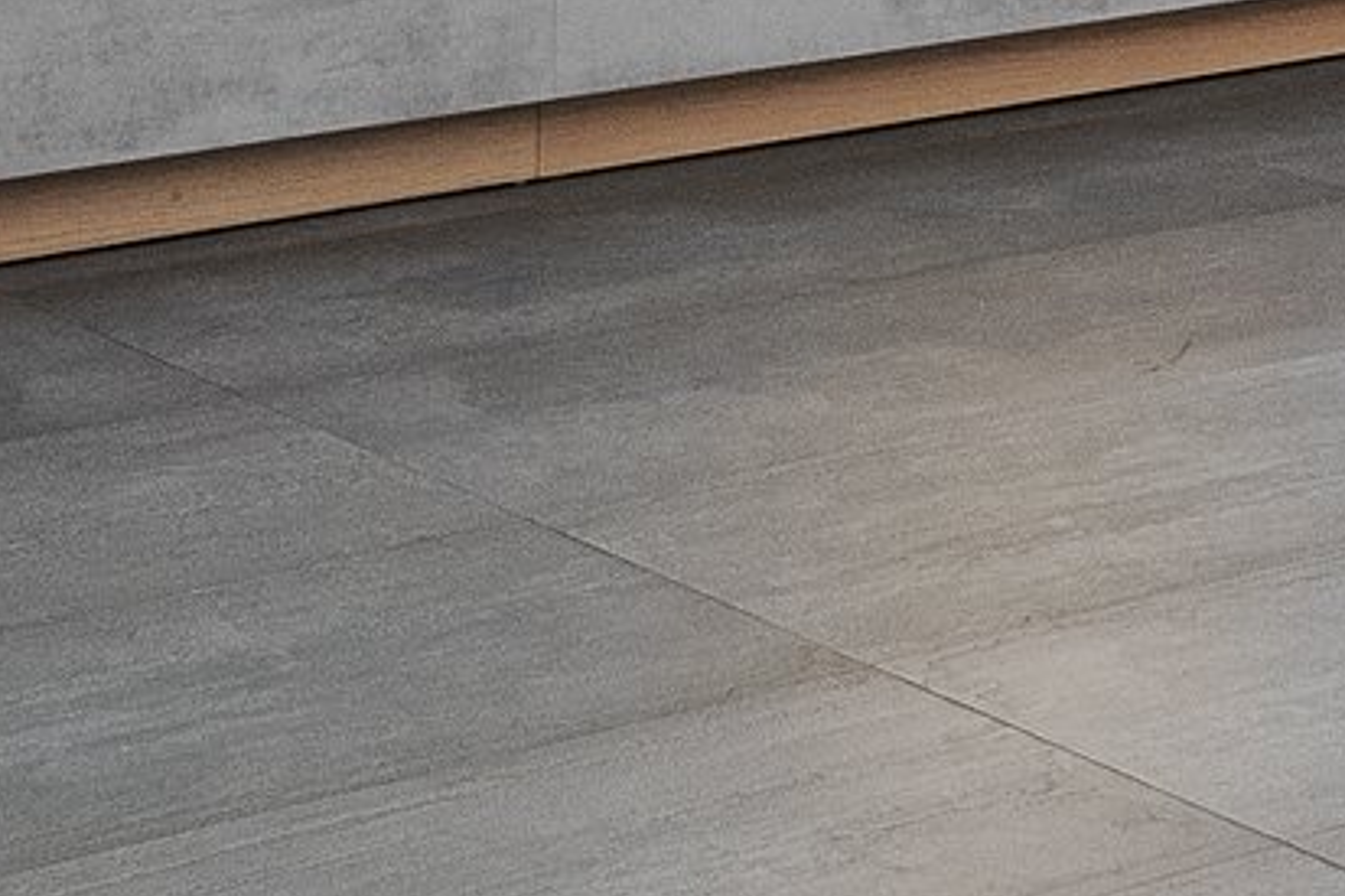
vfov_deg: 9.7
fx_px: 5004
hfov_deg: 13.2
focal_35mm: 134
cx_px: 2719
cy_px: -764
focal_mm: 18
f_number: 8
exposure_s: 1/25
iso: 2000
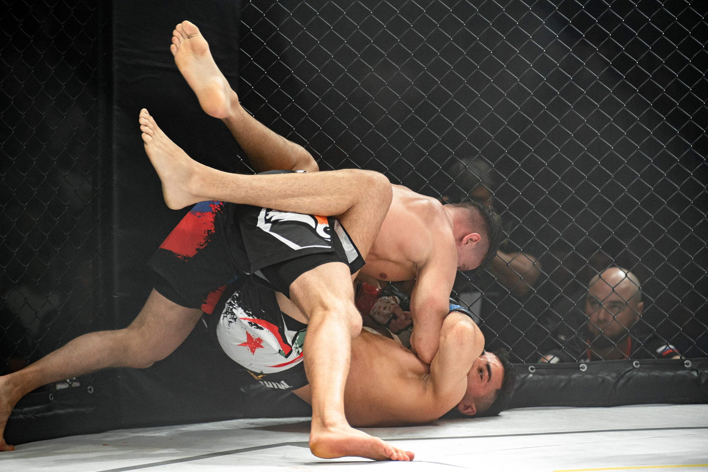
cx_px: 349
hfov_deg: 16.1
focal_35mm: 127
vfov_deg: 10.8
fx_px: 2498
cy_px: 239
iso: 2200
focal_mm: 125
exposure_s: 1/640
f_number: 4
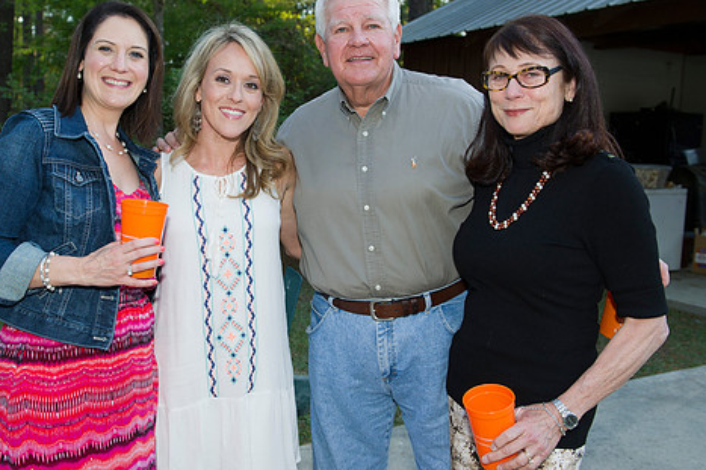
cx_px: 295
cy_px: 206
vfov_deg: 36.8
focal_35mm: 36
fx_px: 706
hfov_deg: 52.9
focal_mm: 29
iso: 320
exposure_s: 1/200
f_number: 5
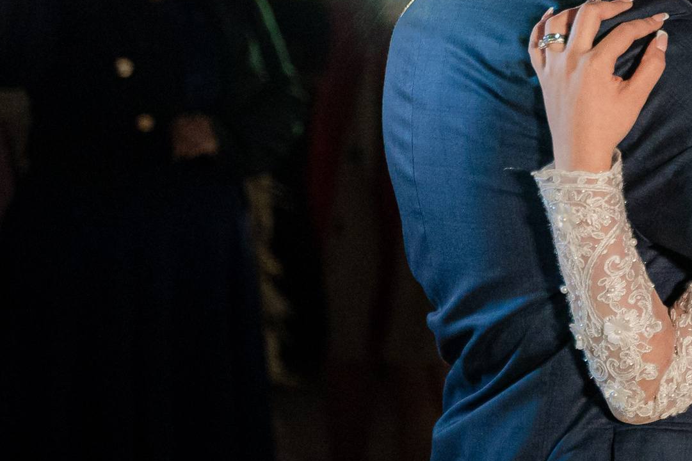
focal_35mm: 154
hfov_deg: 13.1
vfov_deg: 8.9
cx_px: 778
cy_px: 98
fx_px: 2959
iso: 6400
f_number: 2.8
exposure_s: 1/160
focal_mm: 65
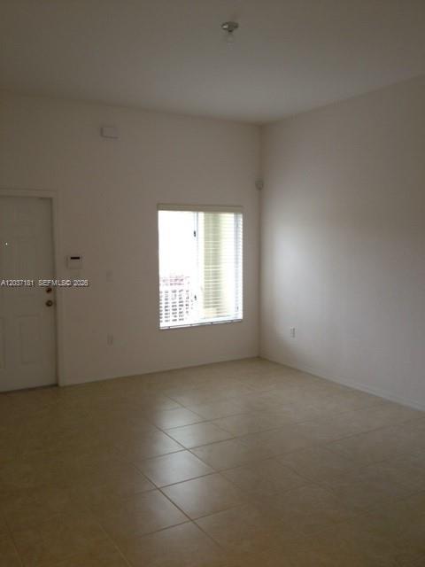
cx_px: 212
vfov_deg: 52.6
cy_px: 284
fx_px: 573
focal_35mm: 35
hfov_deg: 40.7
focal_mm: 4.28
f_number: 2.4
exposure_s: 1/20
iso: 80
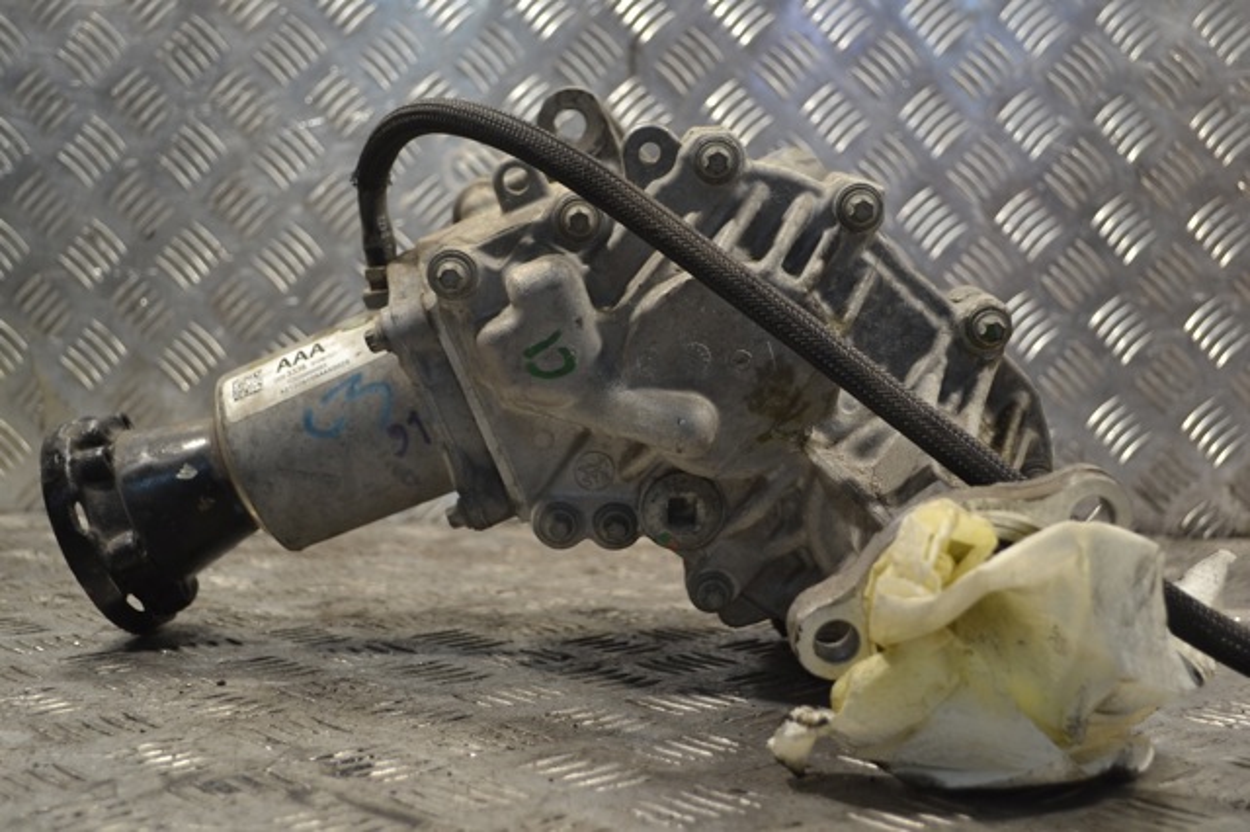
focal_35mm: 48
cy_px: 416
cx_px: 625
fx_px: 1666
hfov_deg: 41.1
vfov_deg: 28.0
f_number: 5
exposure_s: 1/100
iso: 400
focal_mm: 32
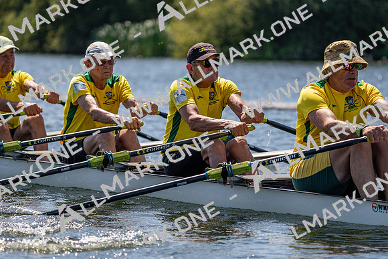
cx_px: 194
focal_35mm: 268
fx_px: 2889
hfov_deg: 7.7
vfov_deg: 5.1
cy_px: 130
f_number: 5.6
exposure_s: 1/2000
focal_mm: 268
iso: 250
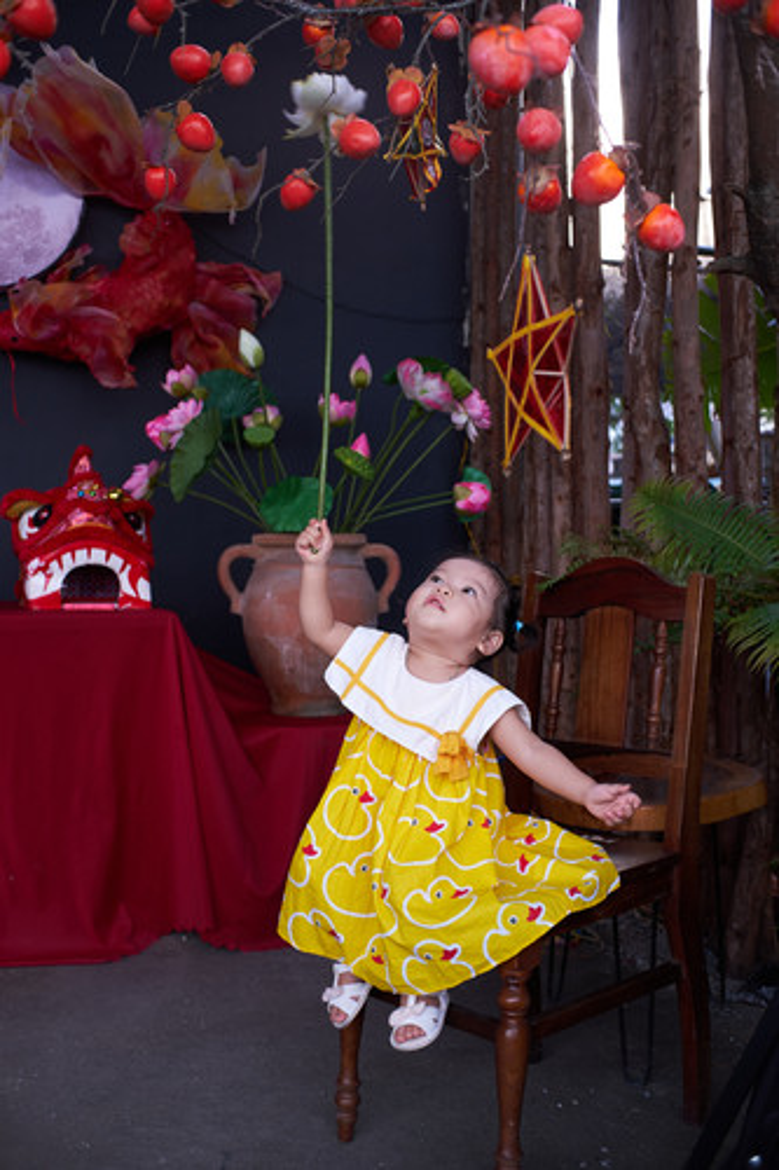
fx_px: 1721
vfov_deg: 37.5
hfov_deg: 25.5
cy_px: 585
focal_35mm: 53
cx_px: 390
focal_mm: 35
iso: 400
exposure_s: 1/160
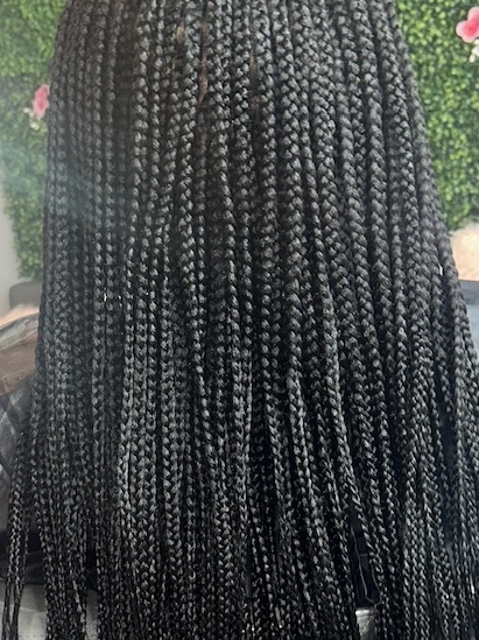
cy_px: 536
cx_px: 202
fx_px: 1034
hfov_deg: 26.0
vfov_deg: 33.1
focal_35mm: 56
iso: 100
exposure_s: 1/17
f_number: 1.78
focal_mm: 6.86
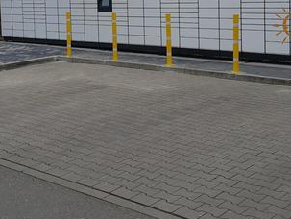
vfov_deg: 23.8
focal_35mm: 60
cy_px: 24
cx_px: 107
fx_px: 505
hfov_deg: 32.0
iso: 50
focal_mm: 4.3
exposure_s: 1/282
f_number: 2.4
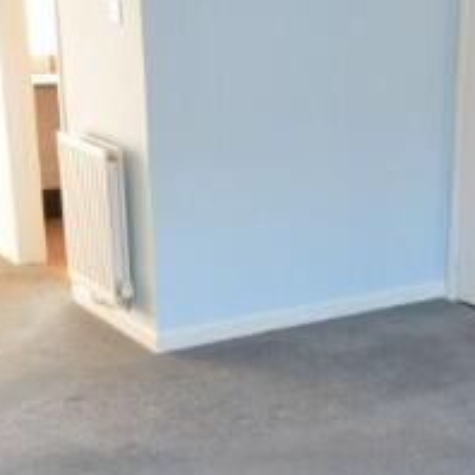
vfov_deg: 25.8
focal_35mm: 66
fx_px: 1025
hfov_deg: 25.2
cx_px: 444
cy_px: 355
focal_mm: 10
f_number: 8
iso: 400
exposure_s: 1/13
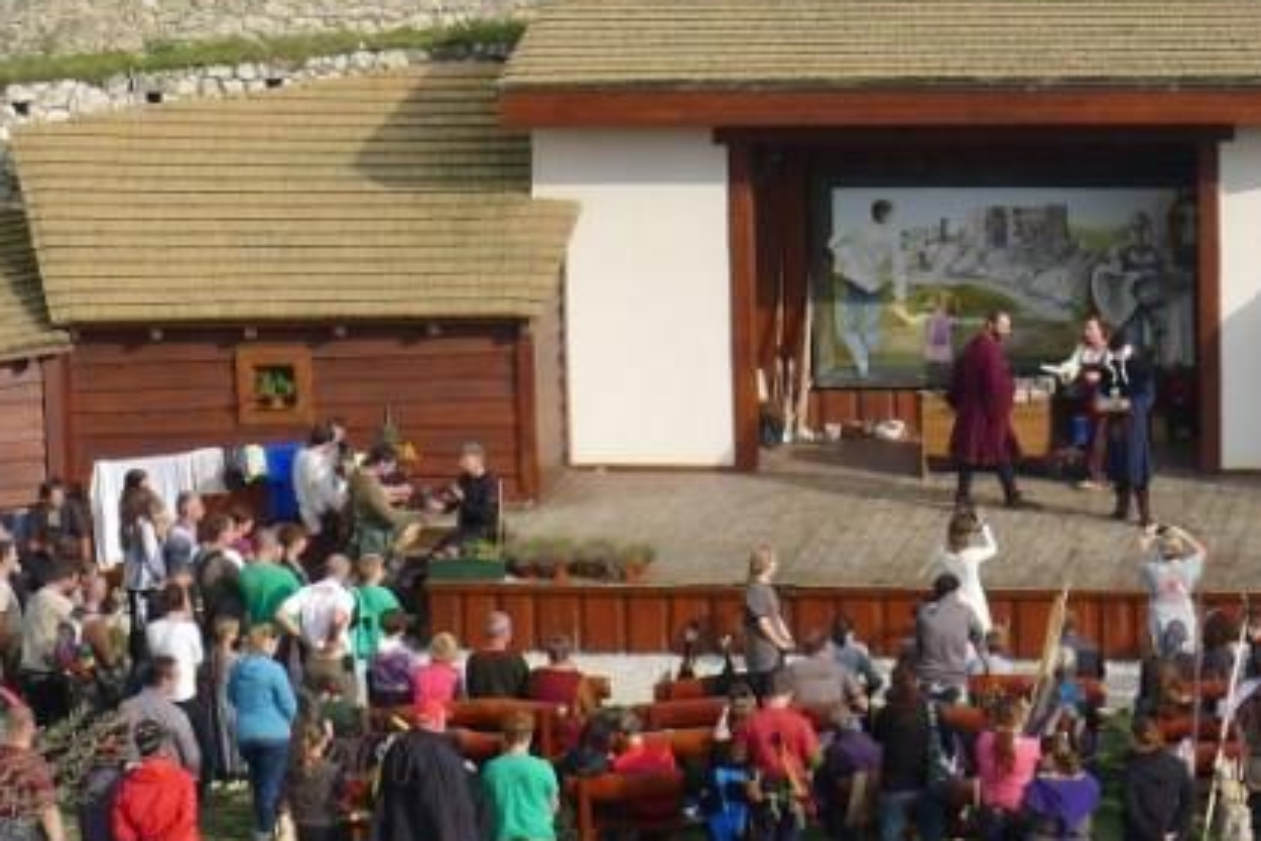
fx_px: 4728
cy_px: 119
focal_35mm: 135
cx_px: 1110
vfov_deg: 10.1
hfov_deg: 15.0
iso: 80
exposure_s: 1/500
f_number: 3.5
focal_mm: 11.7
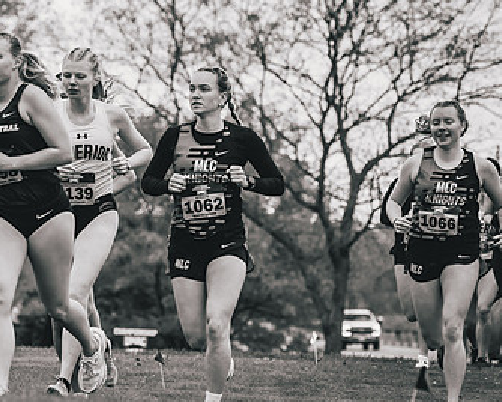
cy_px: 135
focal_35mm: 302
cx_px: 96
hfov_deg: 6.4
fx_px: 4486
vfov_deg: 5.1
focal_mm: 174
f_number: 6.3
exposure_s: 1/800
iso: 400
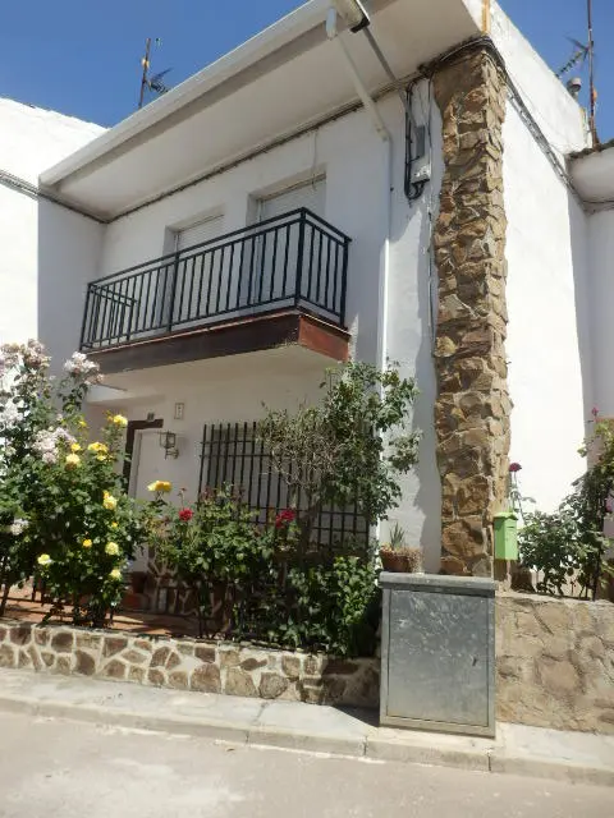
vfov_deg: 65.3
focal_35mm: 27
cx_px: 307
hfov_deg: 51.4
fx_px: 639
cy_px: 409
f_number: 3.3
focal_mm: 4.8
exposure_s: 1/1000
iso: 80
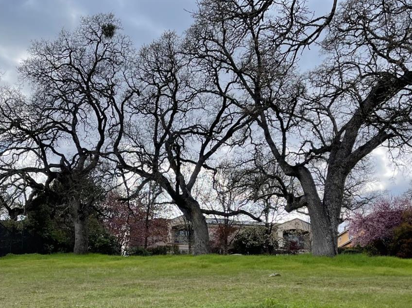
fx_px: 547
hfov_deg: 41.1
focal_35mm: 46
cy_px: 253
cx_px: 166
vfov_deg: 30.6
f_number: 1.6
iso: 32
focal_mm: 5.1
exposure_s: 1/2083
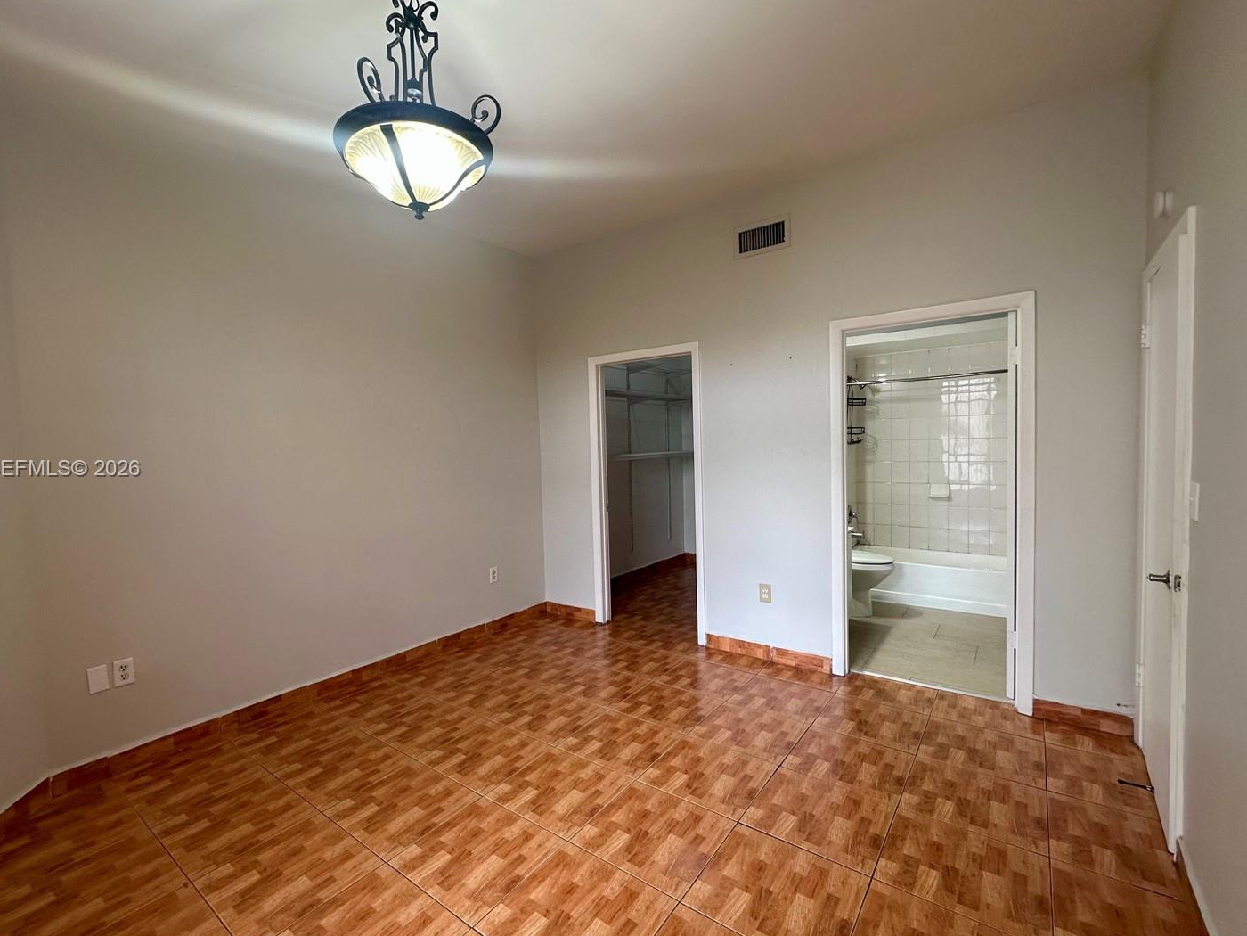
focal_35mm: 16
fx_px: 576
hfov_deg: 94.3
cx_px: 575
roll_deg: +1.8
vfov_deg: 78.1
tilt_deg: -3.0
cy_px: 470
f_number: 2.2
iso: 100
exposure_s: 1/99
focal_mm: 2.22
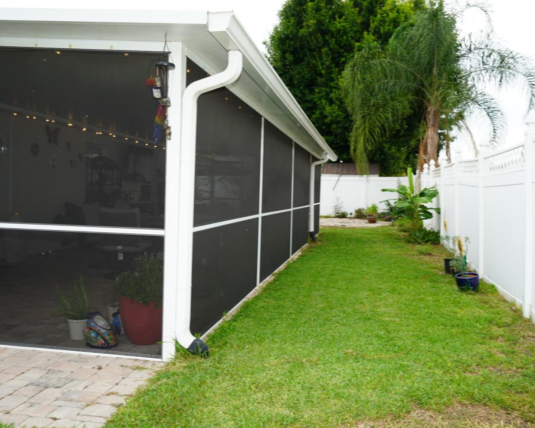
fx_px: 507
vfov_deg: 45.8
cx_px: 283
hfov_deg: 55.6
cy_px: 216
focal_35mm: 32
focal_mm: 28
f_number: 5.6
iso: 100
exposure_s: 1/100
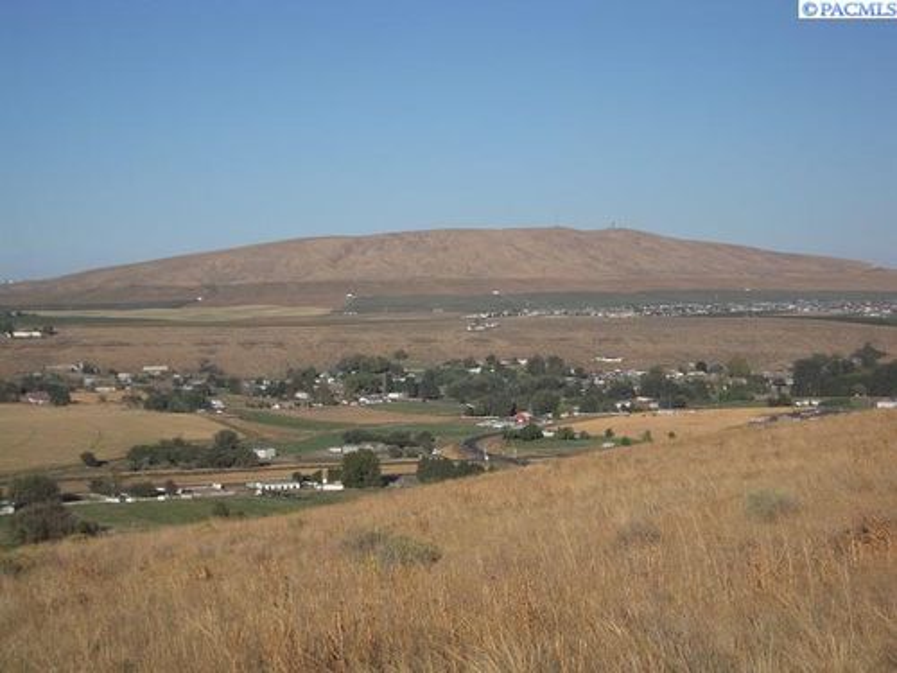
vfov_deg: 18.2
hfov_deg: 24.1
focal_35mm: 81
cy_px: 336
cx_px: 448
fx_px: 2099
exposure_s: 1/800
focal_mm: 14.5
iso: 100
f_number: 4.7
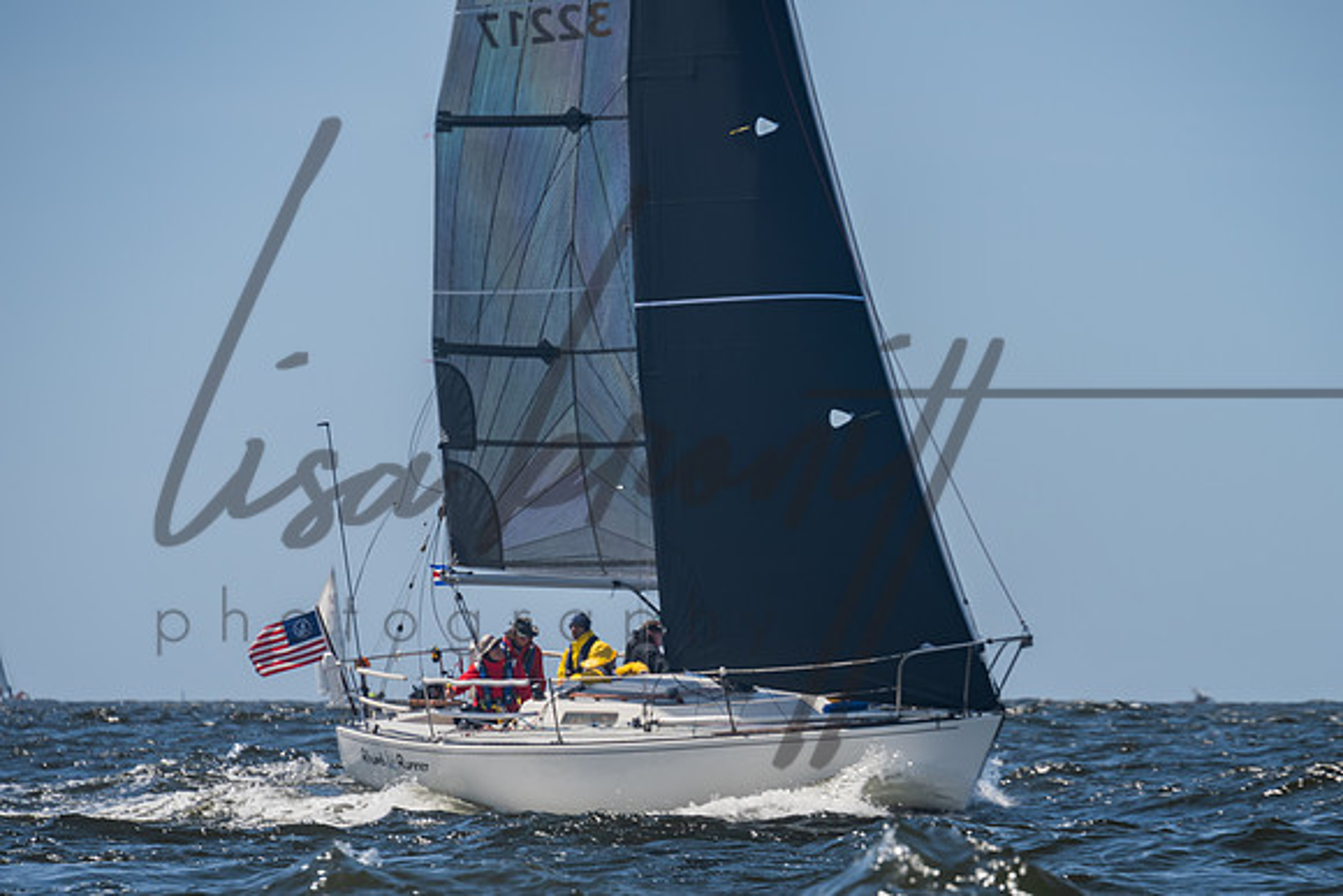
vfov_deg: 5.3
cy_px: 625
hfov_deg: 7.9
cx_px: 736
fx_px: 9741
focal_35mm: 261
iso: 100
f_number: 6.3
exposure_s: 1/250
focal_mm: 185
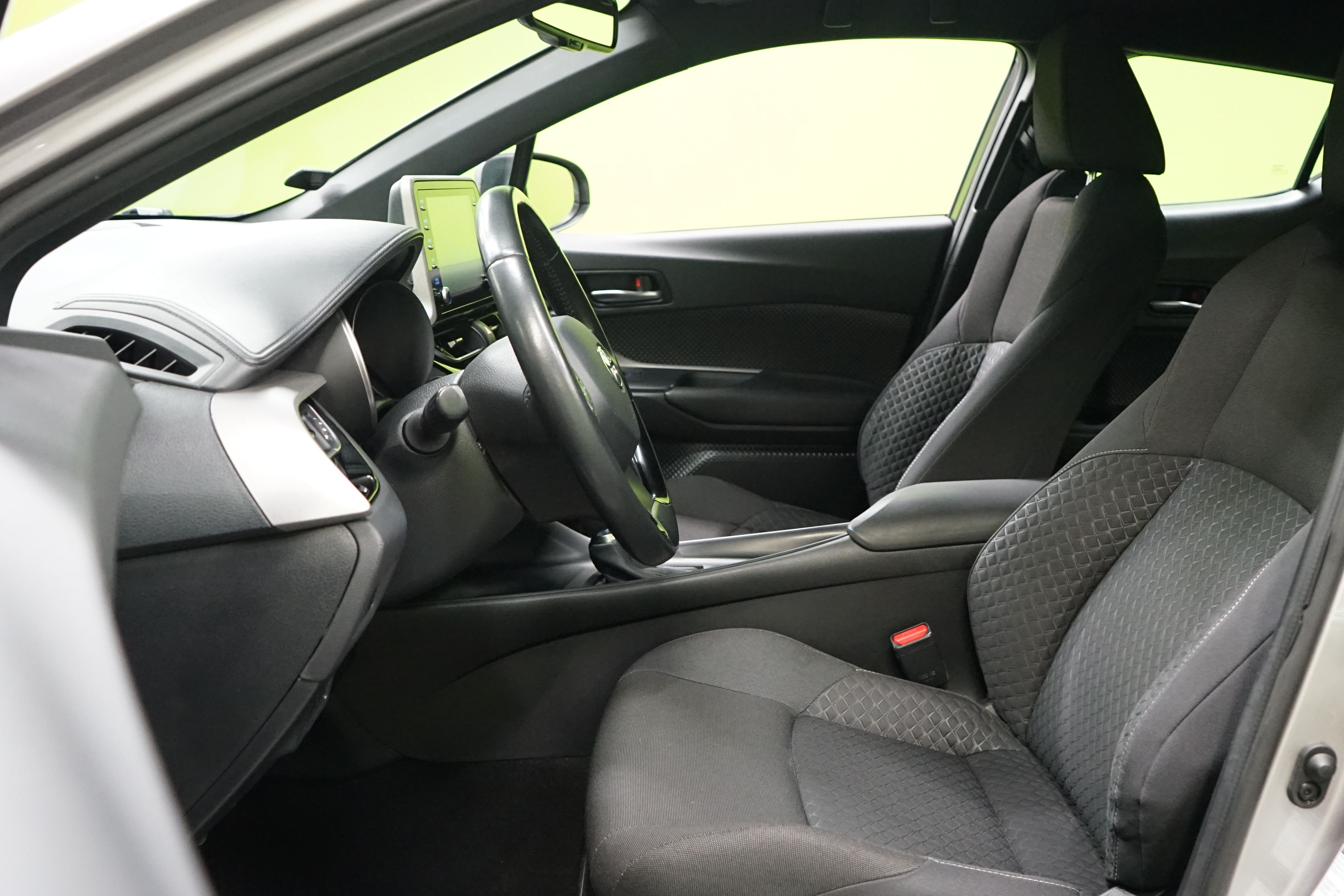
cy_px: 503
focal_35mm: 34
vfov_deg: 38.8
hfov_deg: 55.5
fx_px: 1269
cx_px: 781
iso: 5000
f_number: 5
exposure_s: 1/50
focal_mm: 28
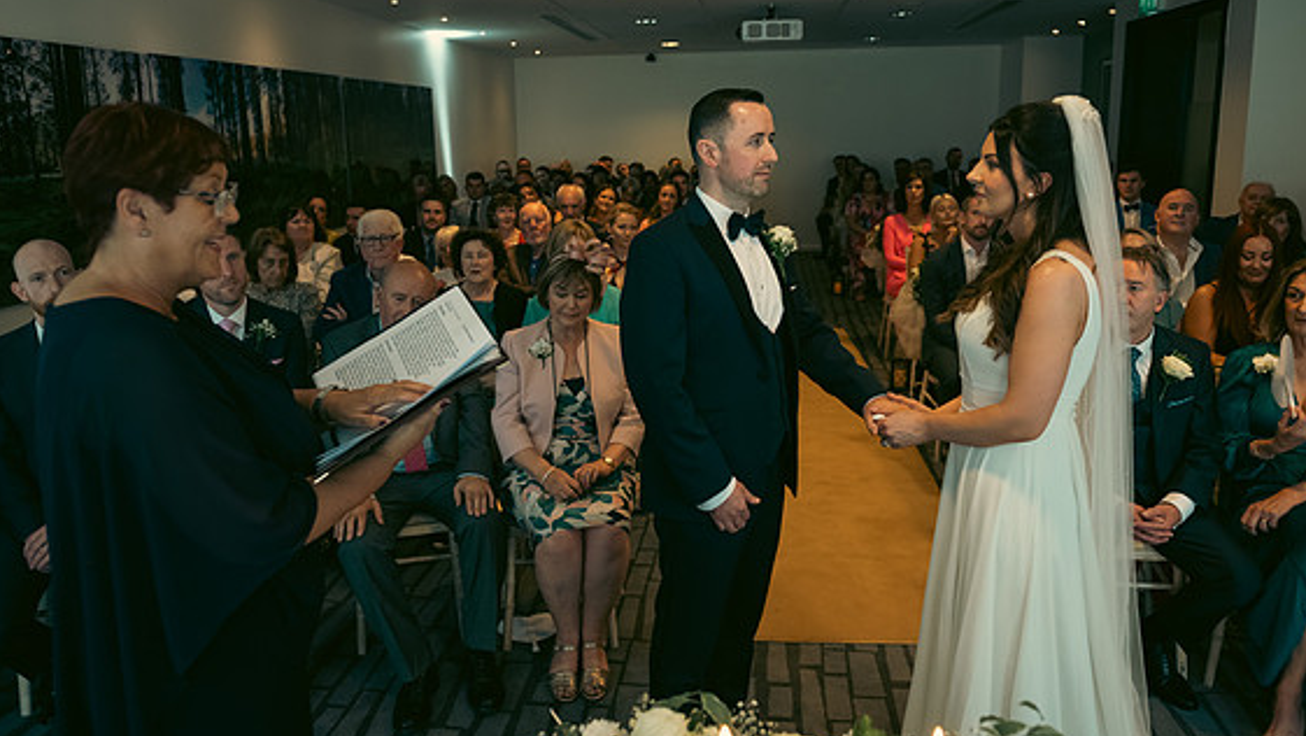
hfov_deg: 71.9
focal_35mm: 26
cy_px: 323
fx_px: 901
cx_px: 650
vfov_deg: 44.3
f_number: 3.5
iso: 1000
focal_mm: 24
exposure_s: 1/160
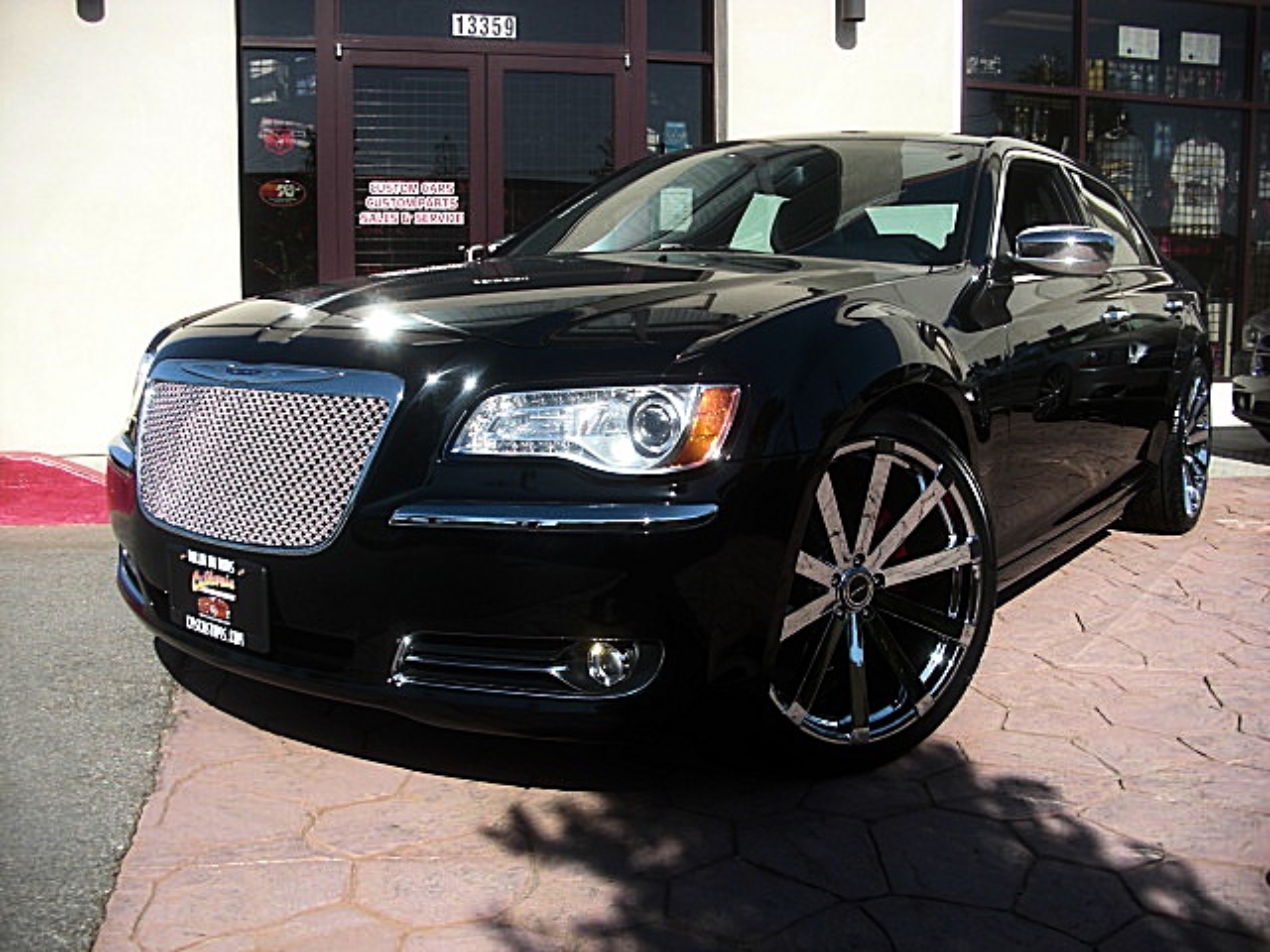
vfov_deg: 39.7
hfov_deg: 51.4
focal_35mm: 36
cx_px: 635
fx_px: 1321
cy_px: 476
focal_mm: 6.3
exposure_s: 1/640
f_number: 2.8
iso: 50
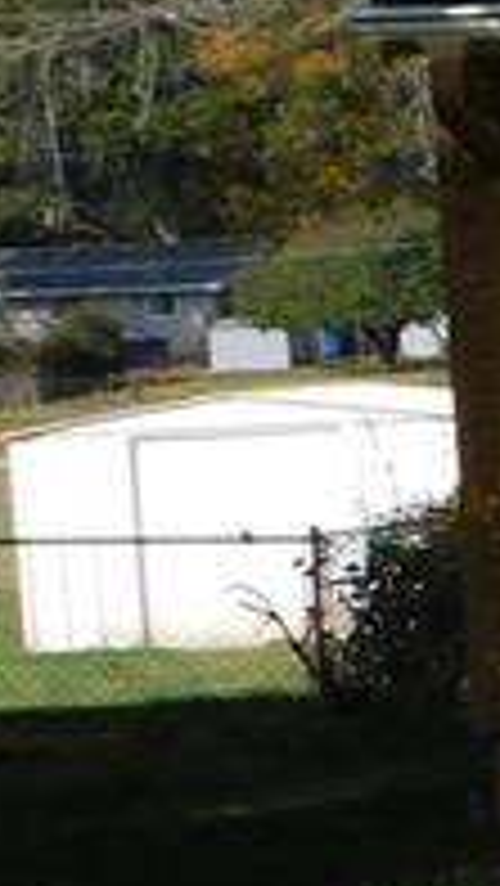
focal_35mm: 170
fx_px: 4002
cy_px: 558
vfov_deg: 12.6
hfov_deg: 5.7
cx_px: 2270
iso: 125
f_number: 3.2
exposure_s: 1/1250
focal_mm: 5.3
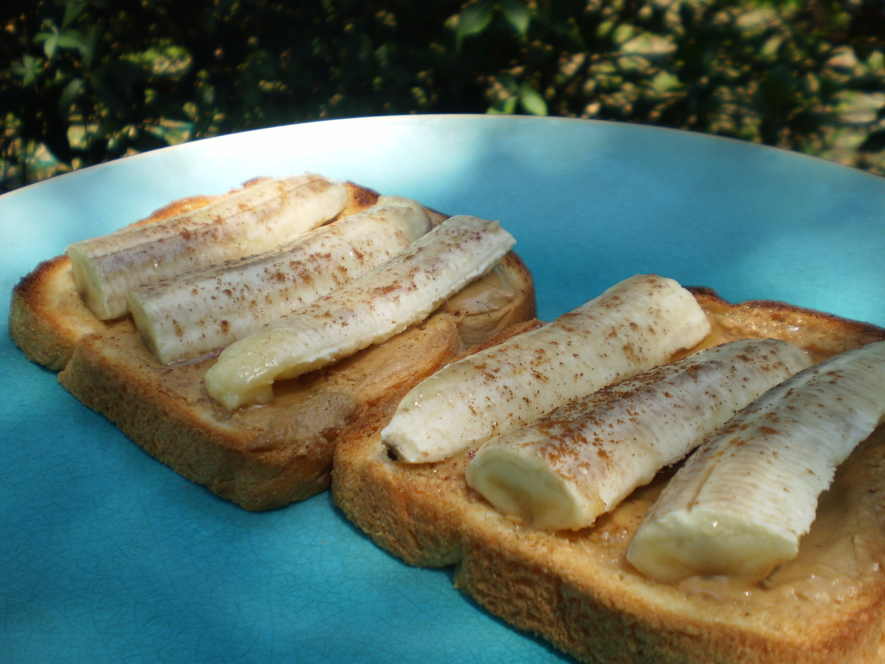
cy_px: 332
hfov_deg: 51.4
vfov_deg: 39.7
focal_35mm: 36
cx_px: 442
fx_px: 920
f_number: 3.1
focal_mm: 6.3
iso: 64
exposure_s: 1/500
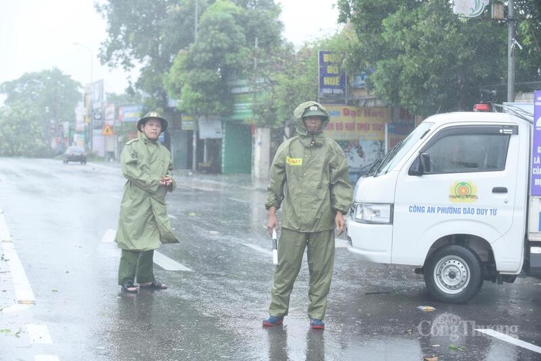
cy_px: 180
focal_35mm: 70
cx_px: 270
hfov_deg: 28.8
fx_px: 1052
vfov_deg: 19.5
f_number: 4
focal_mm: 70
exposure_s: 1/320
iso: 640
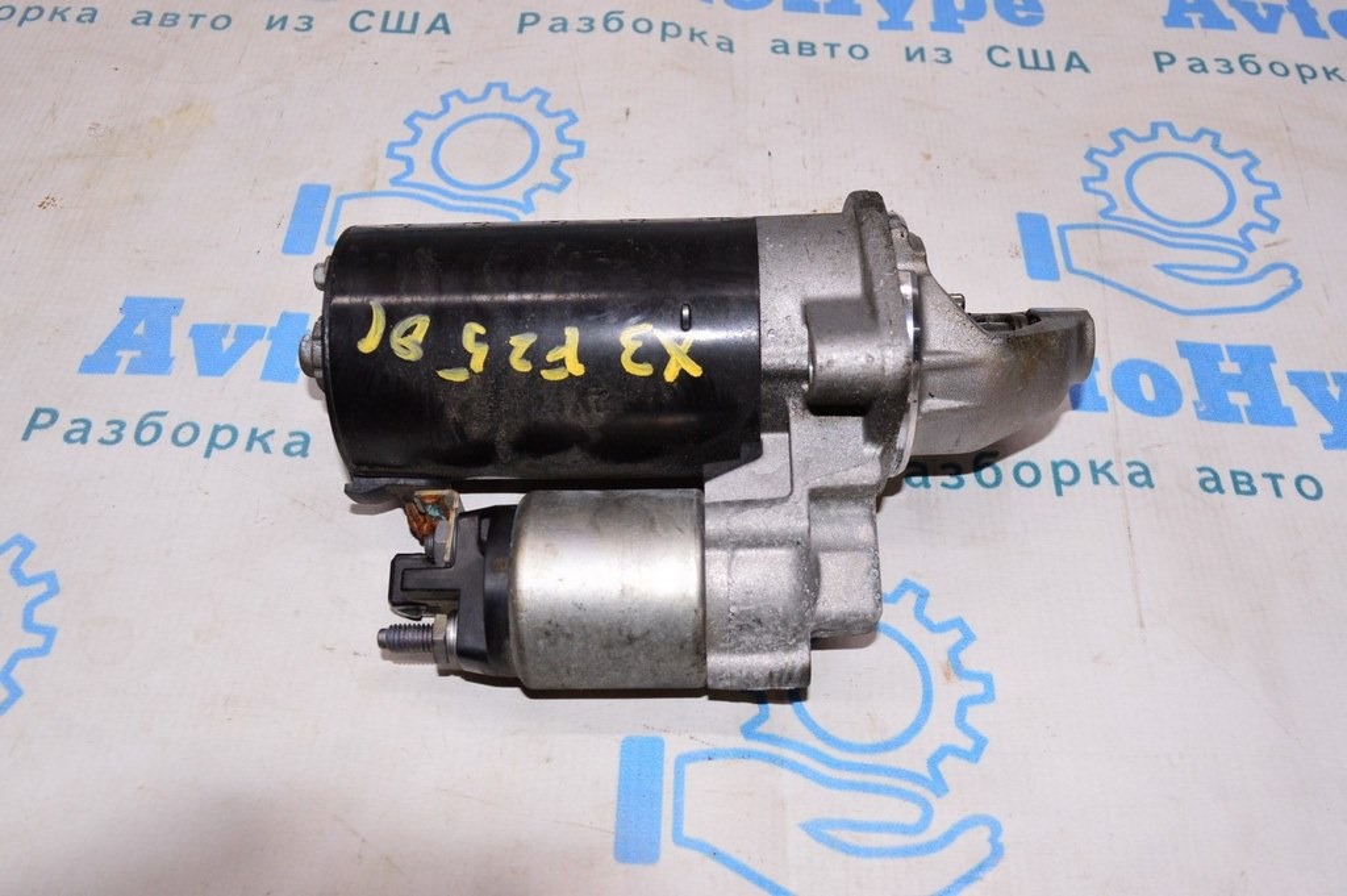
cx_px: 674
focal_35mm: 33
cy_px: 448
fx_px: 1234
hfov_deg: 57.3
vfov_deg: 39.9
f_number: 8
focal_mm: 22
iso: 1600
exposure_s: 1/200
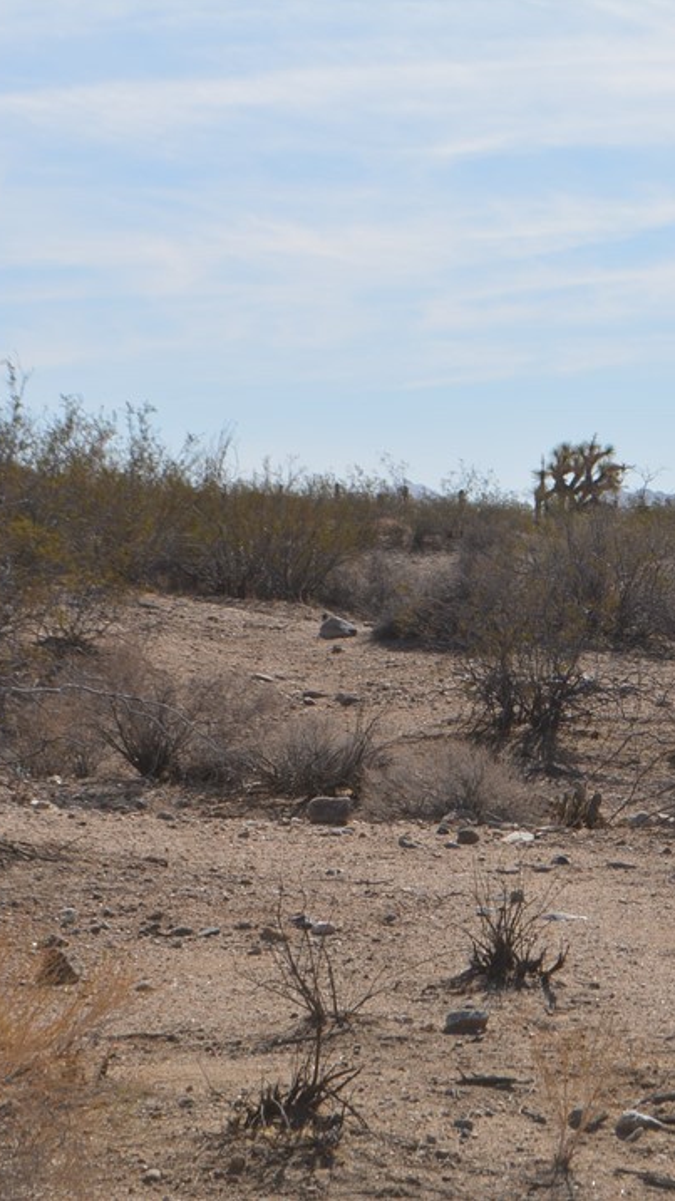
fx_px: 4164
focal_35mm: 131
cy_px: 596
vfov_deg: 16.4
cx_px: 832
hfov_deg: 9.1
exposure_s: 1/200
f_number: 13
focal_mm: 55
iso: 100
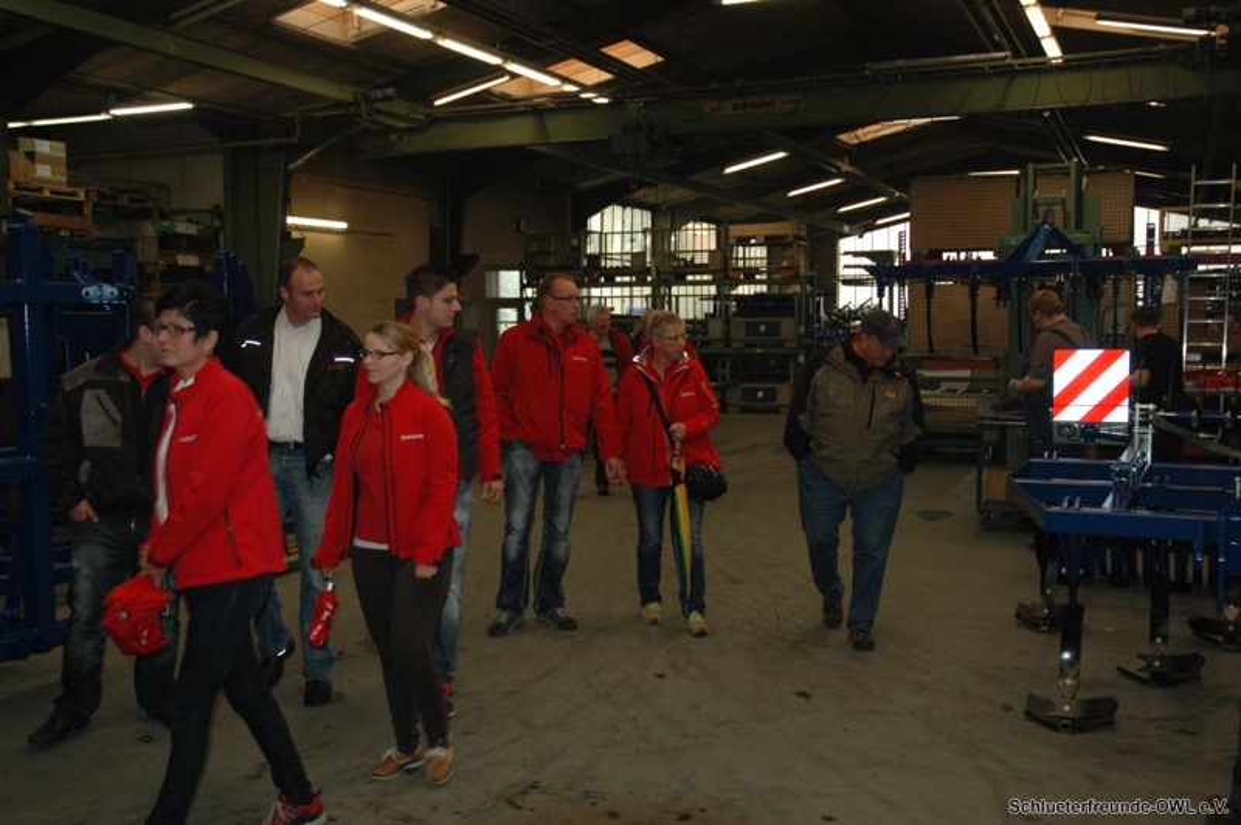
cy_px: 412
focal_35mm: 36
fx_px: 1240
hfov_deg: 53.2
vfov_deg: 36.8
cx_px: 620
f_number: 3.8
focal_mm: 24
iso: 400
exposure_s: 1/60
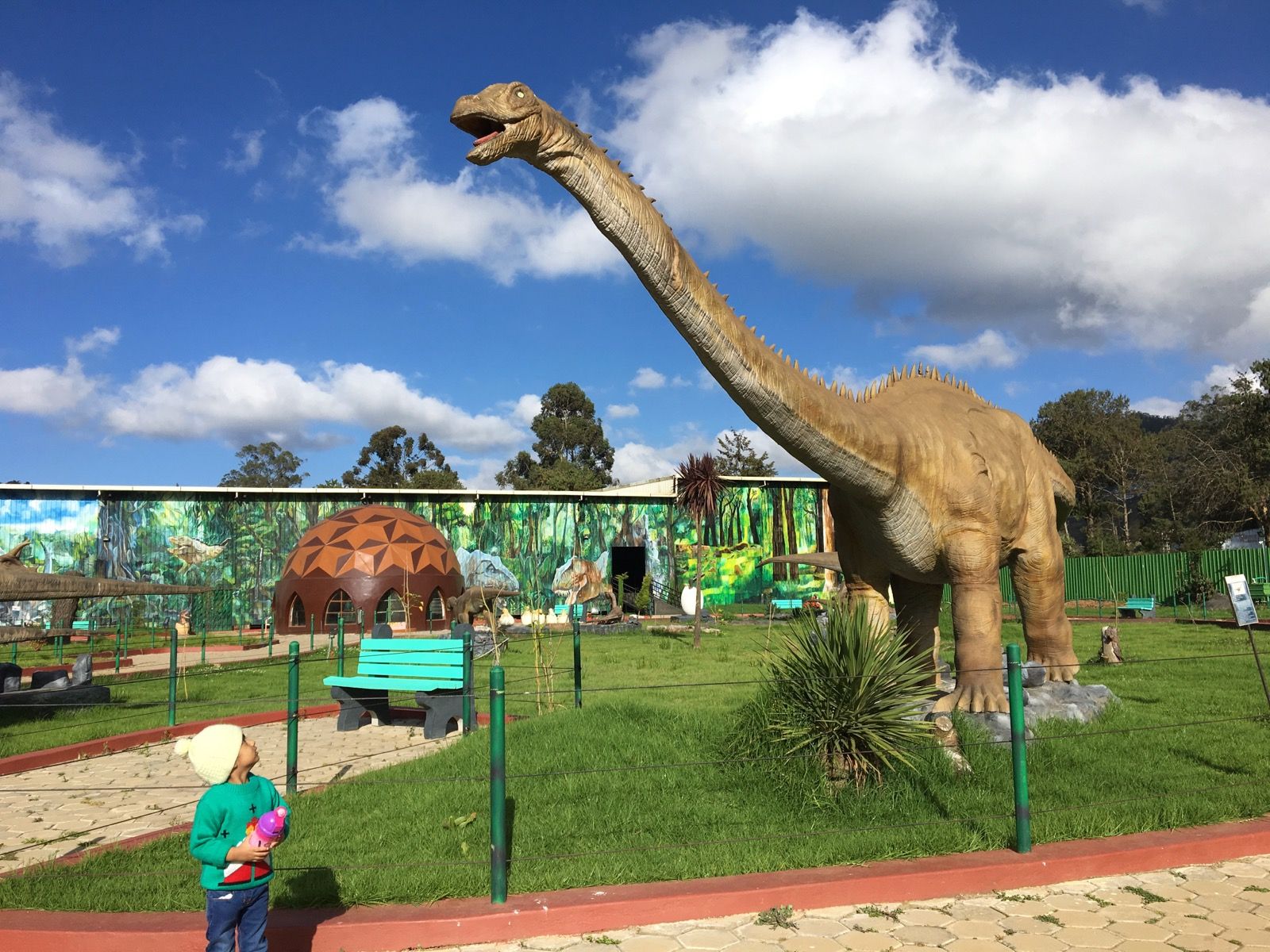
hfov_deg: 61.7
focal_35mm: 29
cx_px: 635
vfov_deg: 48.2
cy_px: 476
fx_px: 1064
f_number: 2.2
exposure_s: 1/2331
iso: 25
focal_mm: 4.15
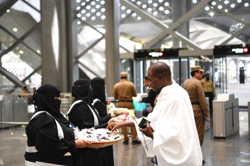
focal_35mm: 63
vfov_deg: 21.5
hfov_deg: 31.9
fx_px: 437
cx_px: 124
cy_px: 82
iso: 800
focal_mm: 62
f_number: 2.8
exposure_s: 1/100
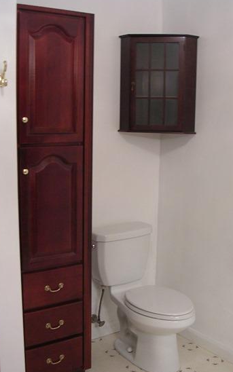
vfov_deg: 42.6
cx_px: 142
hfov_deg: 27.4
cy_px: 208
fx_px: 477
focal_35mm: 47
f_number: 2.8
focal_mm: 5.8
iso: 76
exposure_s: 1/5.8
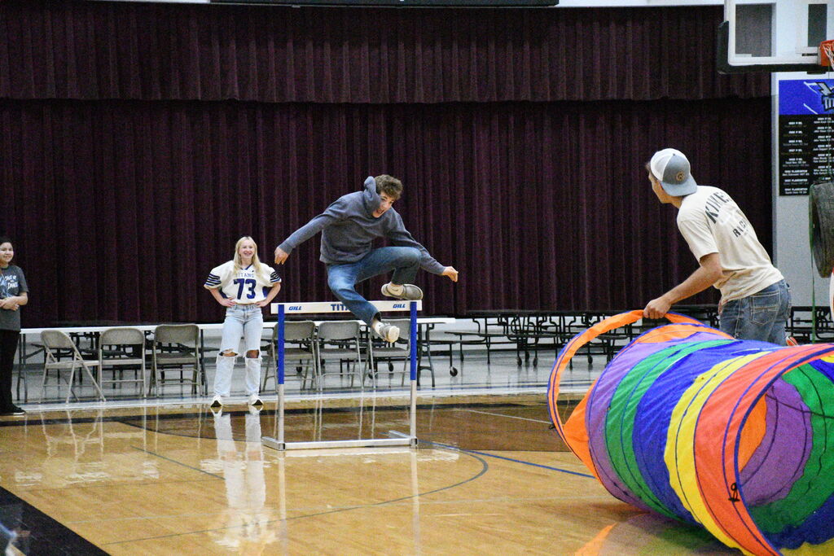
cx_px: 417
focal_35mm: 105
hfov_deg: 19.5
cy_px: 278
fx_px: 2433
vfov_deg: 13.0
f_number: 5
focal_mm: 70
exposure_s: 1/2000
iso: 51200
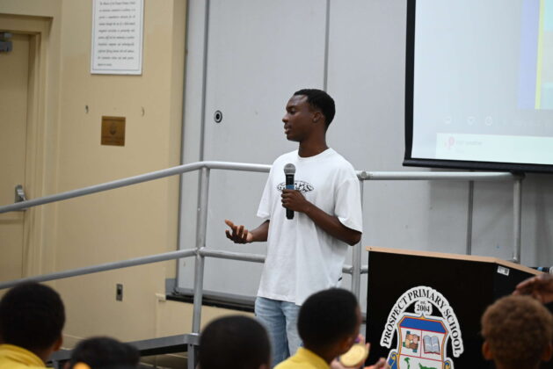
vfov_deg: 11.4
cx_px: 276
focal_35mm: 120
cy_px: 184
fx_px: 1844
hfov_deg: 17.1
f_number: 4
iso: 2000
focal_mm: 120
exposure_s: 1/125
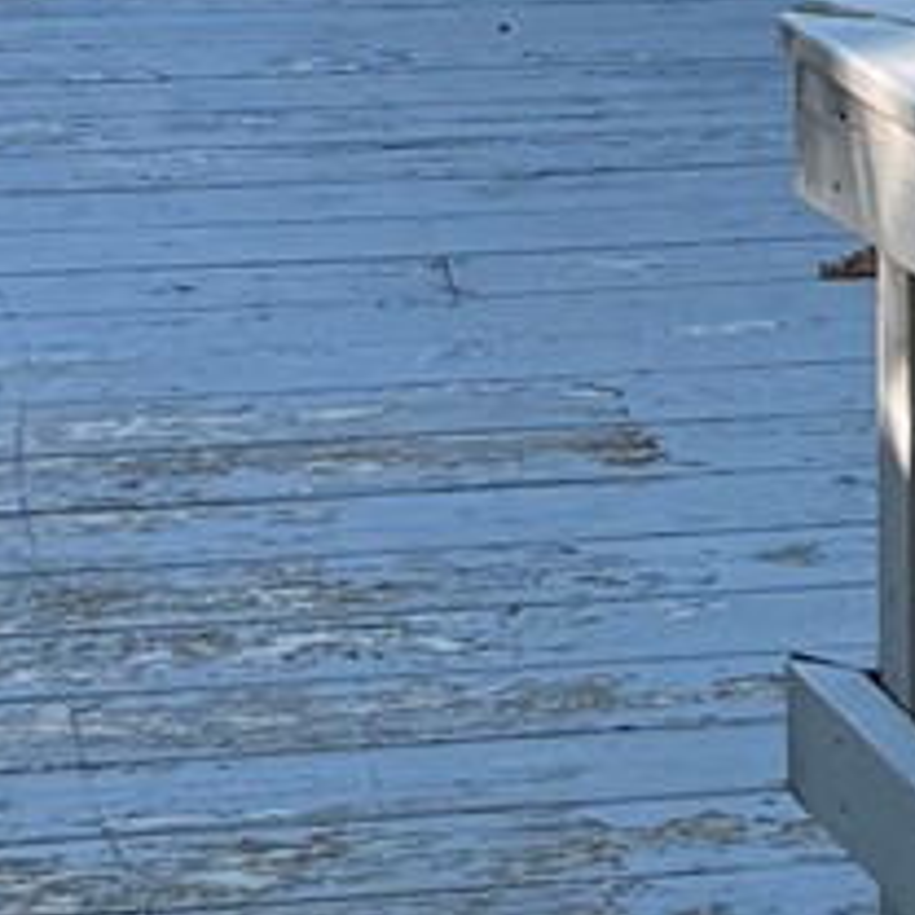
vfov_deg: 8.0
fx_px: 6250
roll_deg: -2.3
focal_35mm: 209
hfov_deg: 8.2
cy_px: -946
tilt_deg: -6.0
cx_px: 1368
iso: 100
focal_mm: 6.76
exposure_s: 1/1192
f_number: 1.78
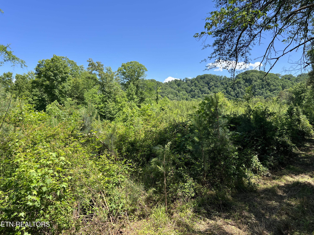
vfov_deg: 53.1
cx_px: 157
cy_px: 118
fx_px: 236
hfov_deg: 67.3
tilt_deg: -1.5
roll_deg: +0.2
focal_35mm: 26
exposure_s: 1/2045
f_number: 1.5
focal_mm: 5.7
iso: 50
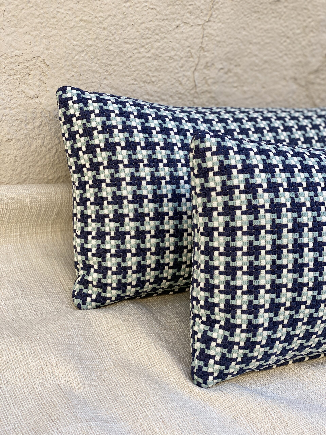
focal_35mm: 52
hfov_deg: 28.0
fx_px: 653
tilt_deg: -27.9
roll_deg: -10.2
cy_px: 218
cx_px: 163
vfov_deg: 36.8
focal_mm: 6
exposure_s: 1/122
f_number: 2
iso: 32
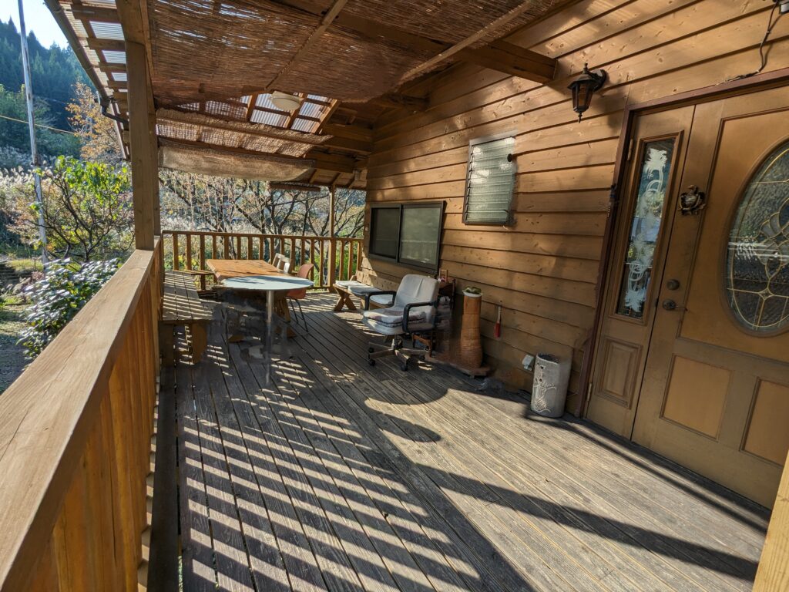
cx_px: 394
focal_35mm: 16
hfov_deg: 94.5
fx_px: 365
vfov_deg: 78.1
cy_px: 296
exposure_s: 1/768
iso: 43
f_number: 2.2
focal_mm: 2.35
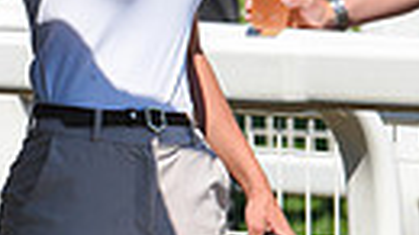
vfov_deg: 1.5
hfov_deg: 2.7
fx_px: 8818
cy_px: -317
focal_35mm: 794
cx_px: -264
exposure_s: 1/2500
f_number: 5.6
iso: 400
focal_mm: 170
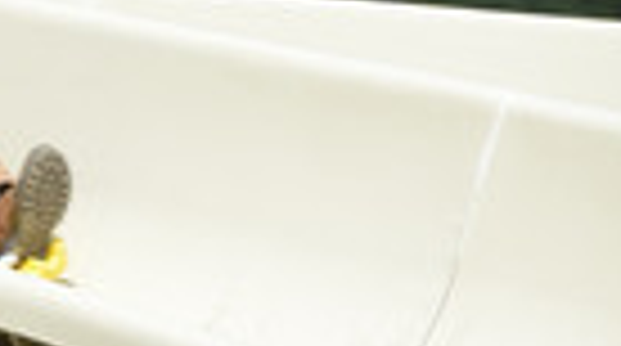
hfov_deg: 3.6
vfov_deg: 2.0
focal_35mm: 594
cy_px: 227
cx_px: -256
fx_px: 9762
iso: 180
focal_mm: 195
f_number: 6.3
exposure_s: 1/640
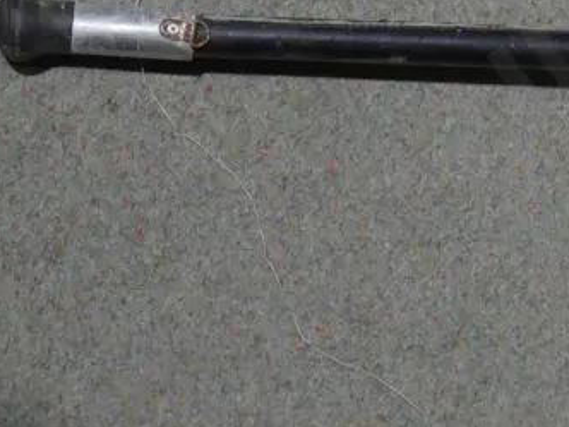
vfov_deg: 9.9
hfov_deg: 12.9
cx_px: 761
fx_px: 2433
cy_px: -60
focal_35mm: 148
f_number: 7.1
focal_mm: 24
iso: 1000
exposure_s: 1/60
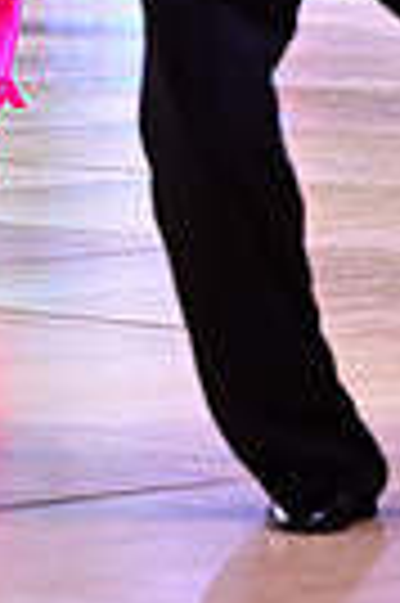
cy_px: -274
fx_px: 6433
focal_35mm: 385
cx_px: 54
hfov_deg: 3.6
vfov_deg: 5.3
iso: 1600
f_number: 2.8
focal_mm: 89
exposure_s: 1/500
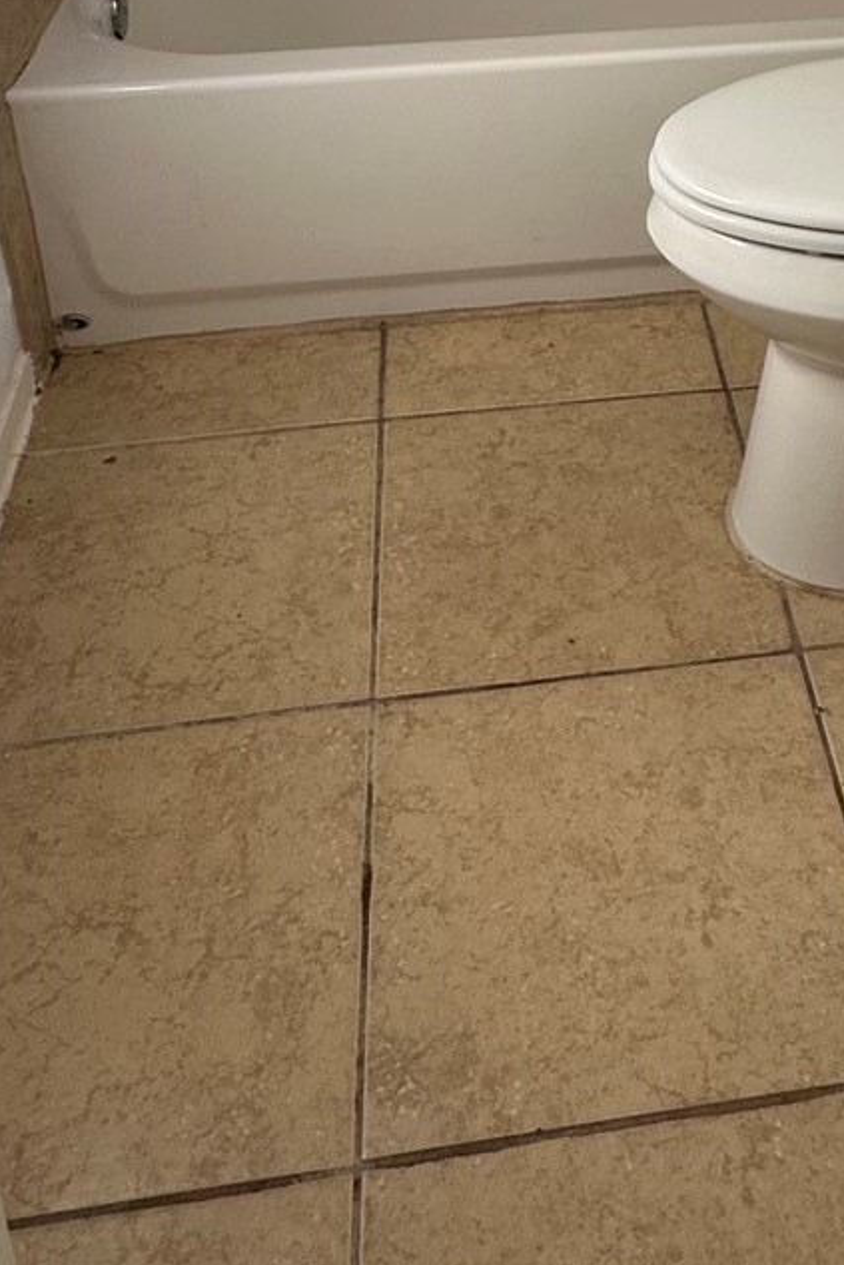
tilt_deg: -16.9
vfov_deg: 35.8
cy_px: -124
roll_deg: +0.2
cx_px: 668
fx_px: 1652
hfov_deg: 28.1
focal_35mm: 47
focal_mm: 2.22
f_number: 2.2
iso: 50
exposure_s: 1/99
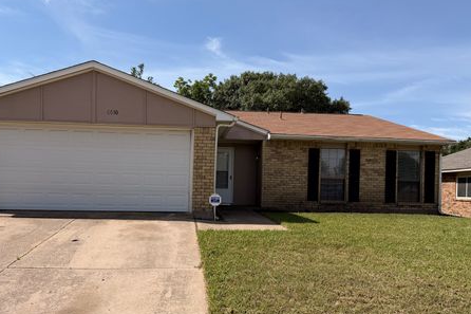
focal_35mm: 28
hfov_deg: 65.4
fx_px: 366
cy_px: 188
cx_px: 213
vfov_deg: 46.1
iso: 80
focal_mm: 6.76
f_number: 1.78
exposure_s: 1/5319
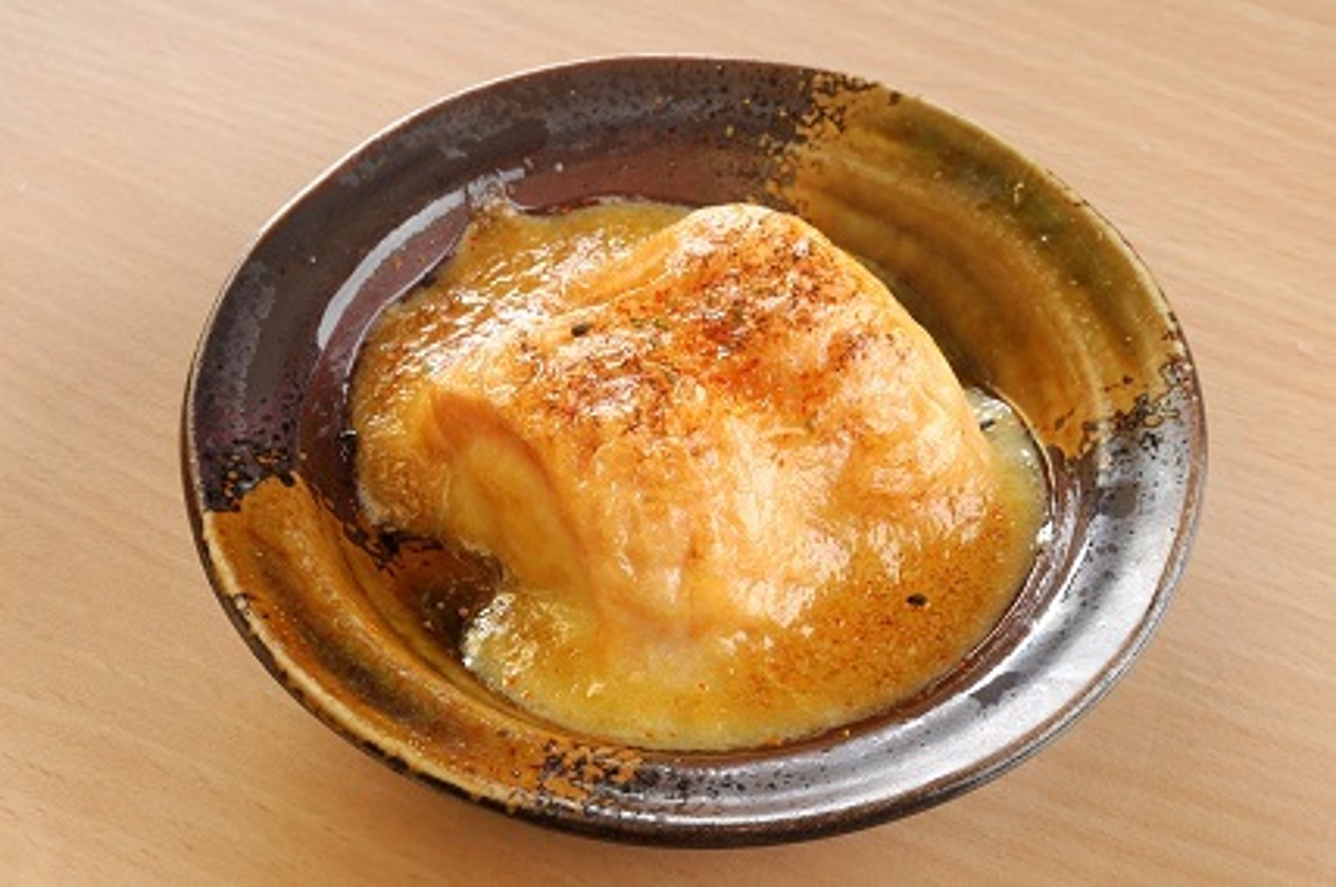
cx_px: 668
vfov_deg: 18.1
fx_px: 2779
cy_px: 444
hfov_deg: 27.0
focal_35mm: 75
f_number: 13
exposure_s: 1/200
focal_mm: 50
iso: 200
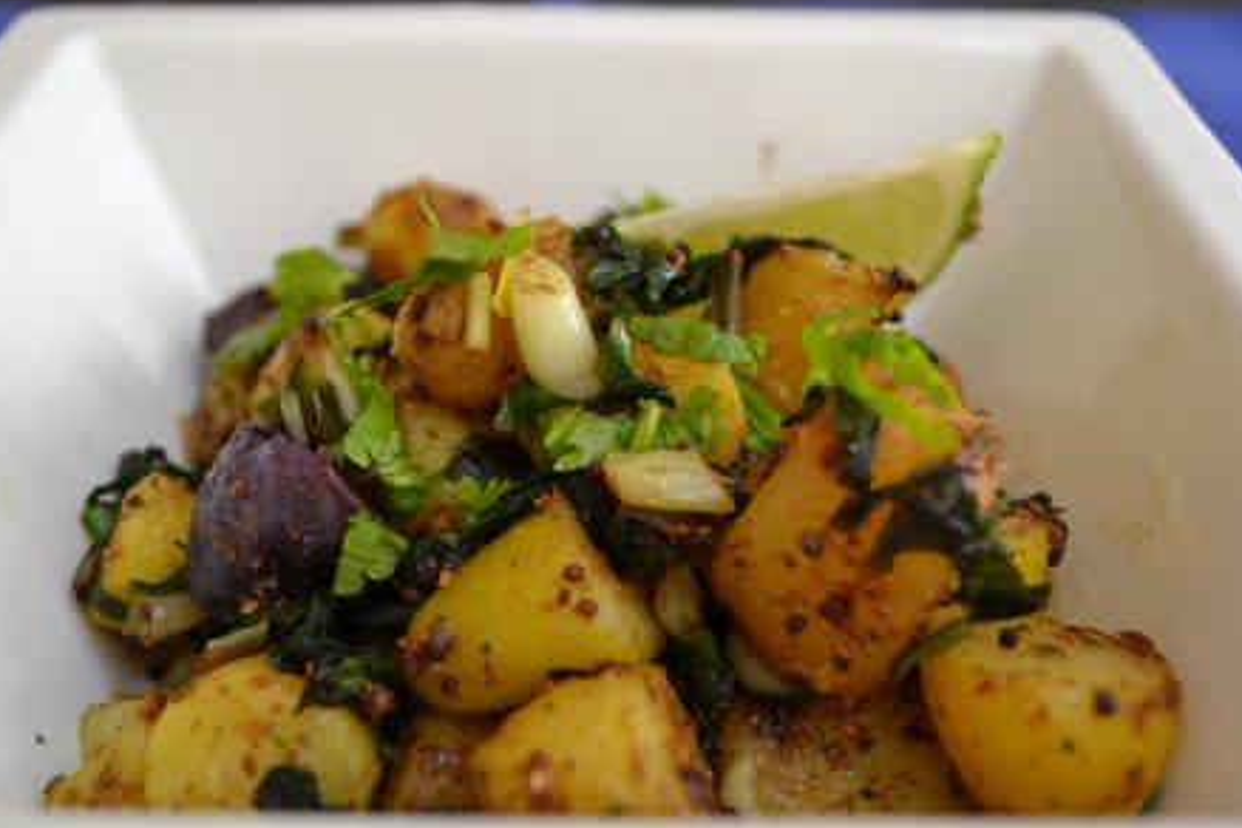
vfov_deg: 29.2
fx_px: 1587
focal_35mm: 46
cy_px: 408
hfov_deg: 42.7
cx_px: 576
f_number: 4.5
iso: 800
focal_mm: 28
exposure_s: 1/50
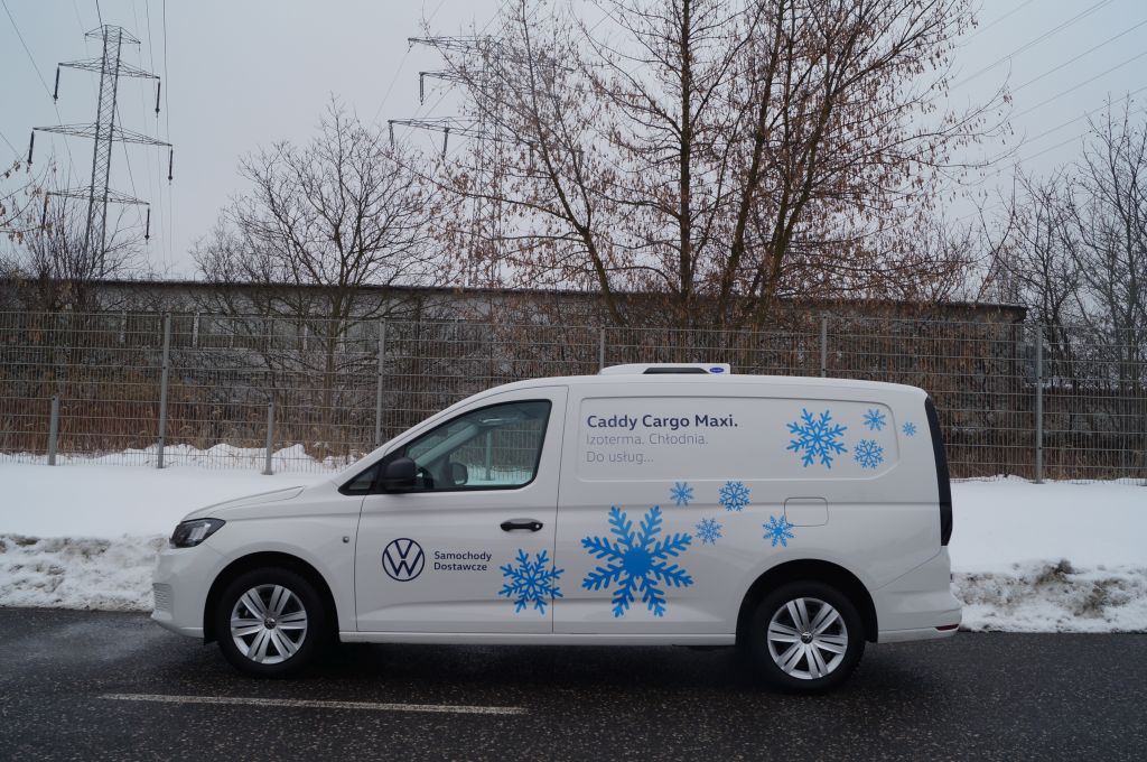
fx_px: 955
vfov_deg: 43.5
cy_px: 381
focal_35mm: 30
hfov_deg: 62.0
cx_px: 574
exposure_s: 1/100
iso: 100
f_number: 9
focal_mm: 20
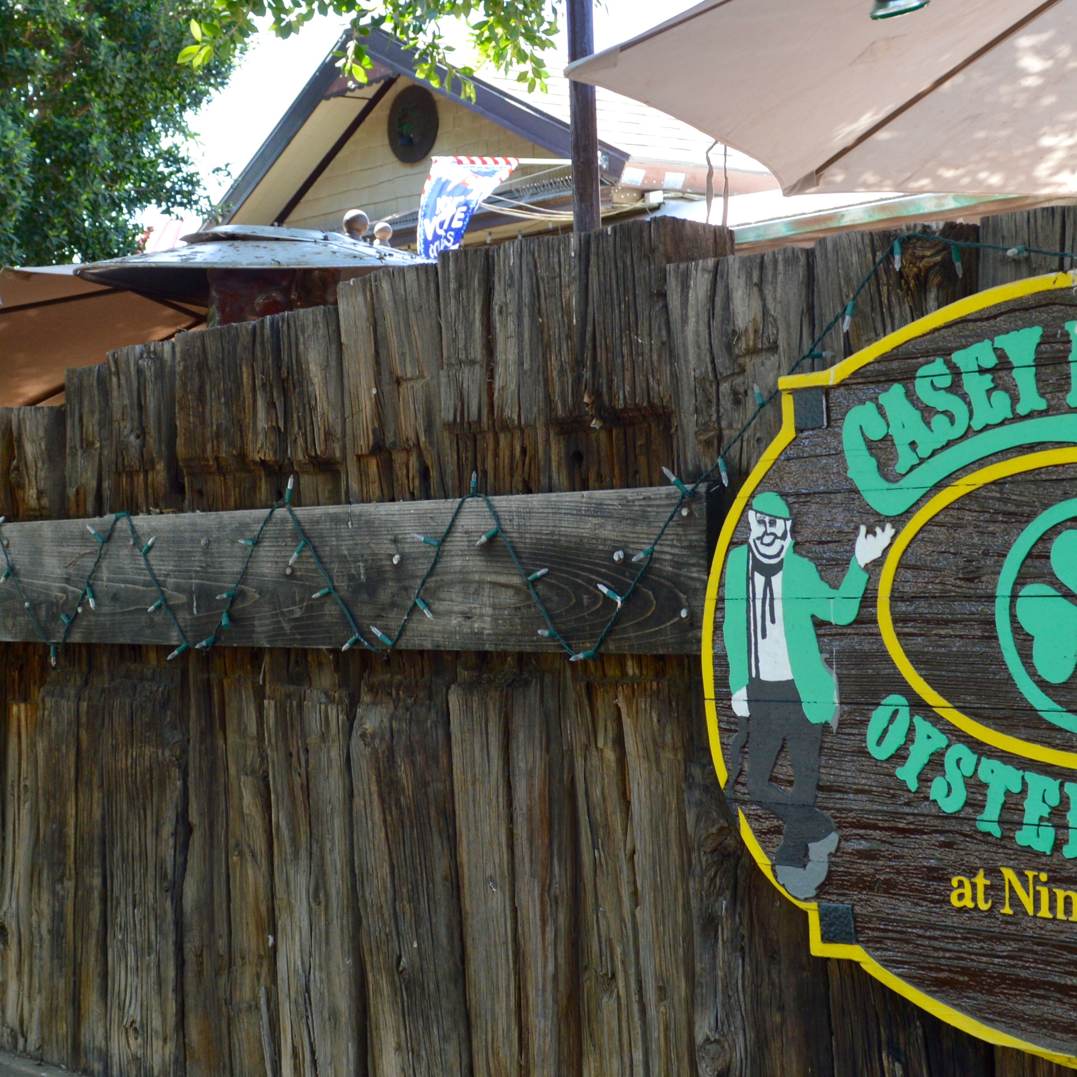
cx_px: 513
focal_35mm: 63
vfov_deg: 27.3
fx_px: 2218
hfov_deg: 27.3
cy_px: 547
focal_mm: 20
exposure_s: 1/125
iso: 280
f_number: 5.6
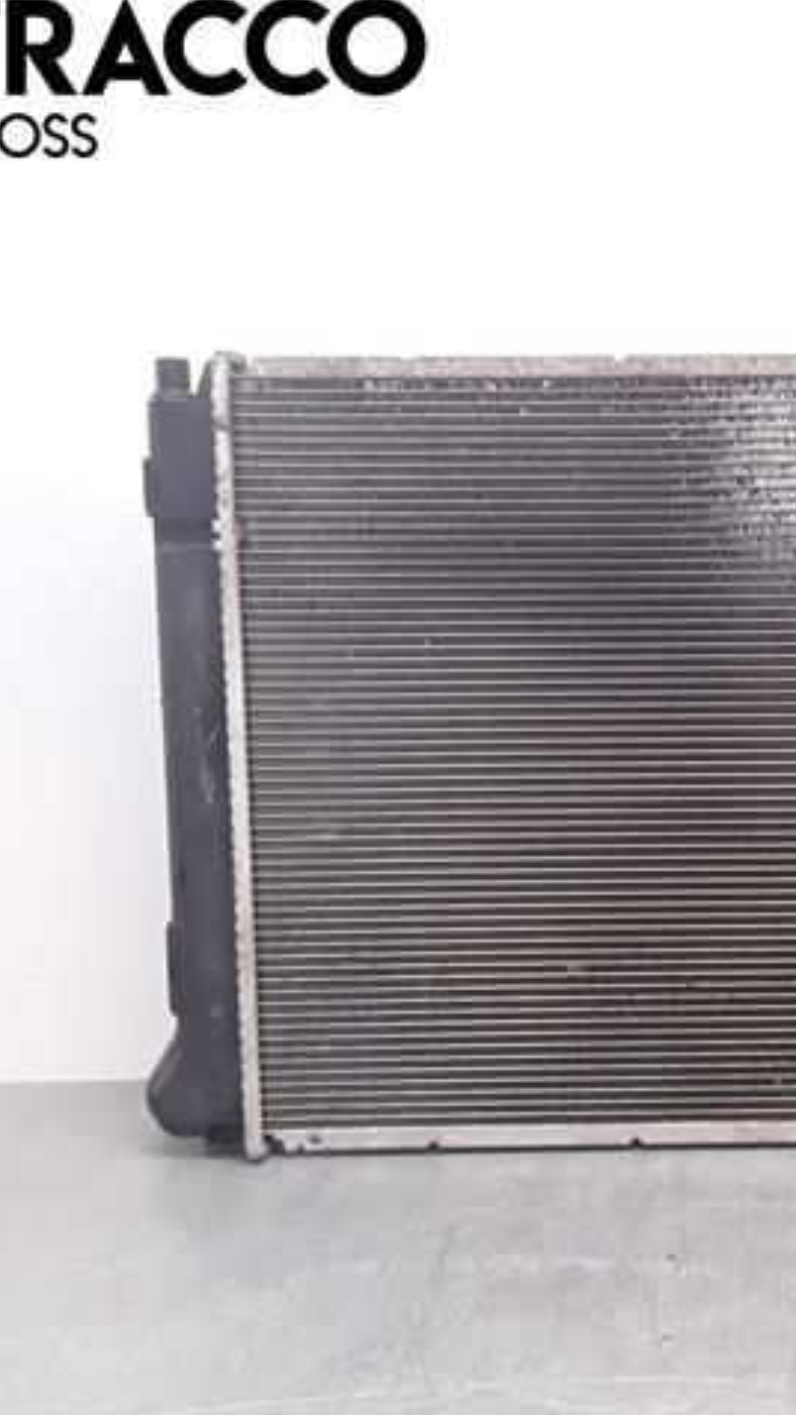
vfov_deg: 49.4
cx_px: 805
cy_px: 708
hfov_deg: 27.3
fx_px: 1537
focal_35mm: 41
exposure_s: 1/100
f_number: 1.9
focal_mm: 2.91
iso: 100
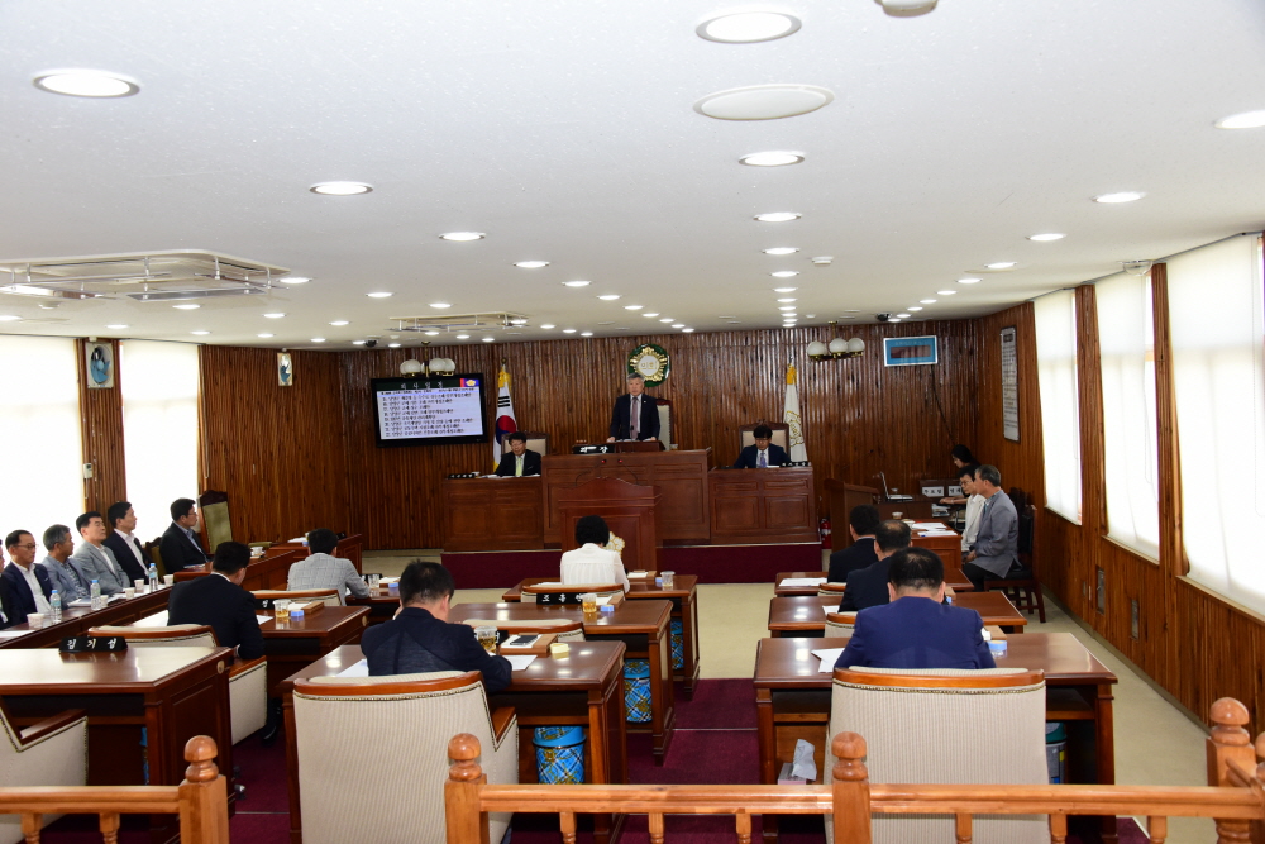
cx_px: 632
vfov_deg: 37.9
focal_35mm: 35
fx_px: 1230
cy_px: 422
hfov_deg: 54.4
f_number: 6.3
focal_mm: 35
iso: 2500
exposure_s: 1/200
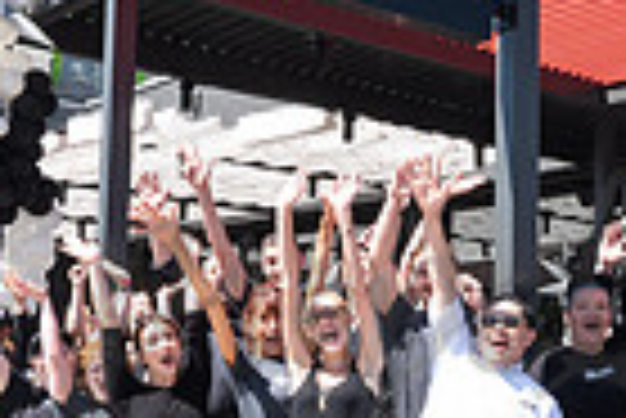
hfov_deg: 27.2
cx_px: 482
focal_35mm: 73
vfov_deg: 18.7
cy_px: 279
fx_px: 1271
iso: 1250
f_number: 13
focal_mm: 17.5
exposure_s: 1/400
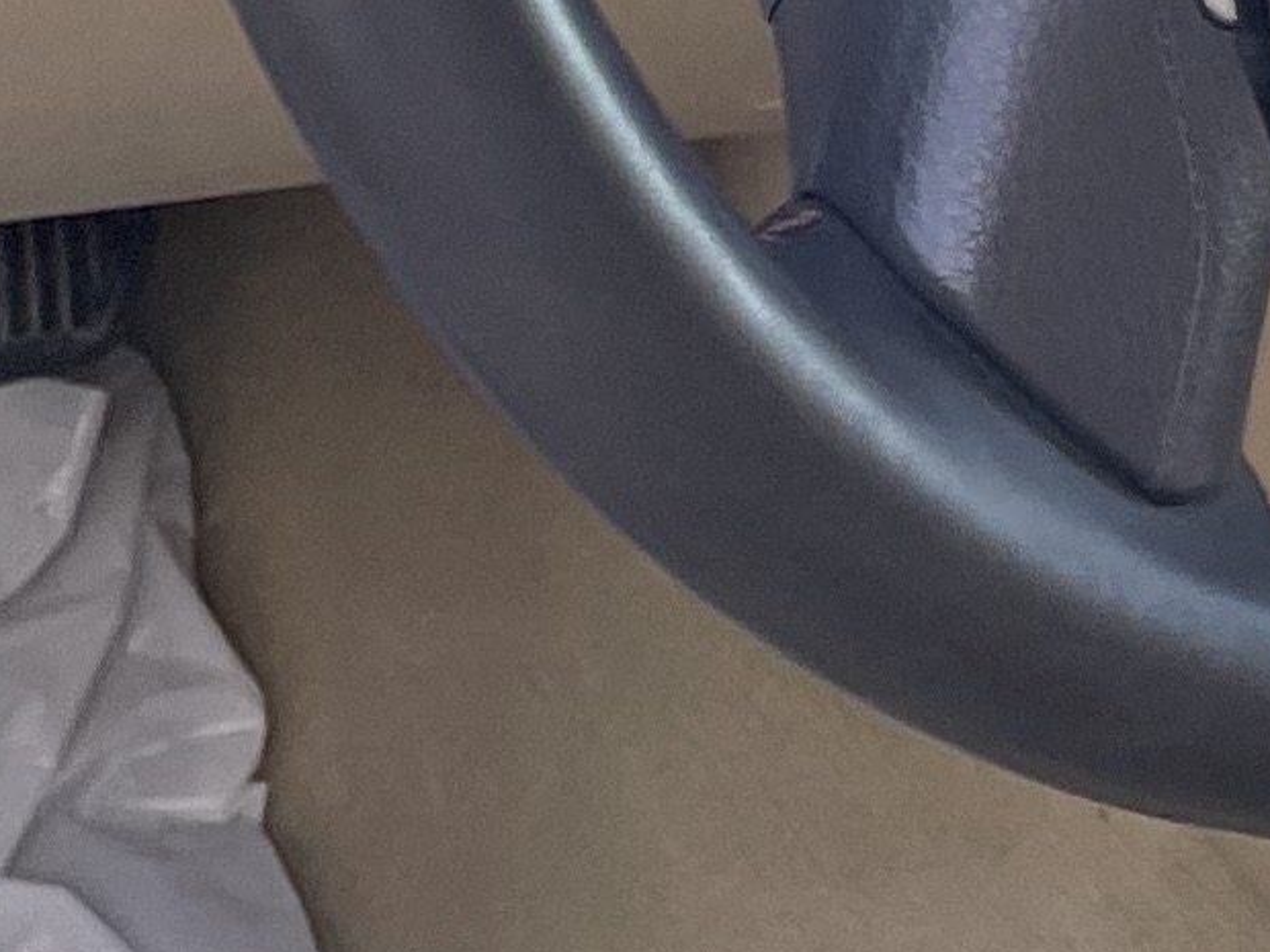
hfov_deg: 10.8
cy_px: -774
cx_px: 2436
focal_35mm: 169
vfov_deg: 8.4
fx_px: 6200
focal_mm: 4.2
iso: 32
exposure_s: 1/452
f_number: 1.6
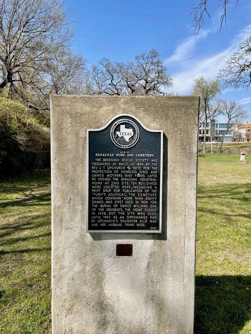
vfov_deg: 67.3
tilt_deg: -4.9
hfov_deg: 53.1
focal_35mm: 26
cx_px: 126
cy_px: 167
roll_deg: +0.2
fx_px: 251
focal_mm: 4.2
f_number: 1.6
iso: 32
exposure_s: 1/2618
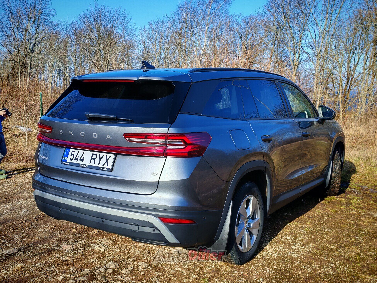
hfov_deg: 49.0
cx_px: 188
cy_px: 142
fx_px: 414
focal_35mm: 38
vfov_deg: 37.7
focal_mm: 5.52
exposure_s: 1/1700
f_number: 1.95
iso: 50
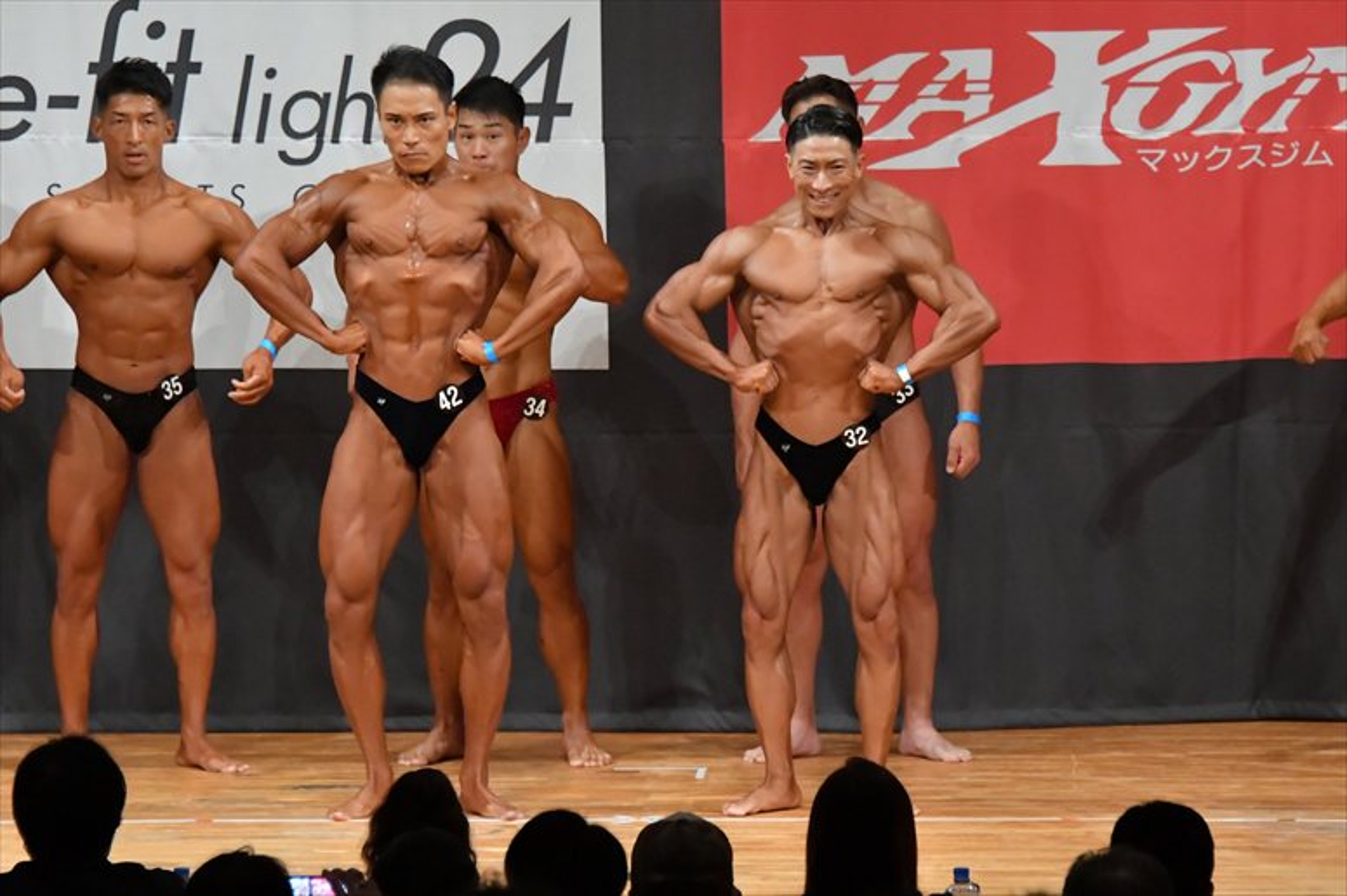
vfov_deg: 5.1
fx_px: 10098
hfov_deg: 7.6
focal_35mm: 270
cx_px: 674
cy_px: 448
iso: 9000
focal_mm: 180
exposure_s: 1/400
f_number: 5.6
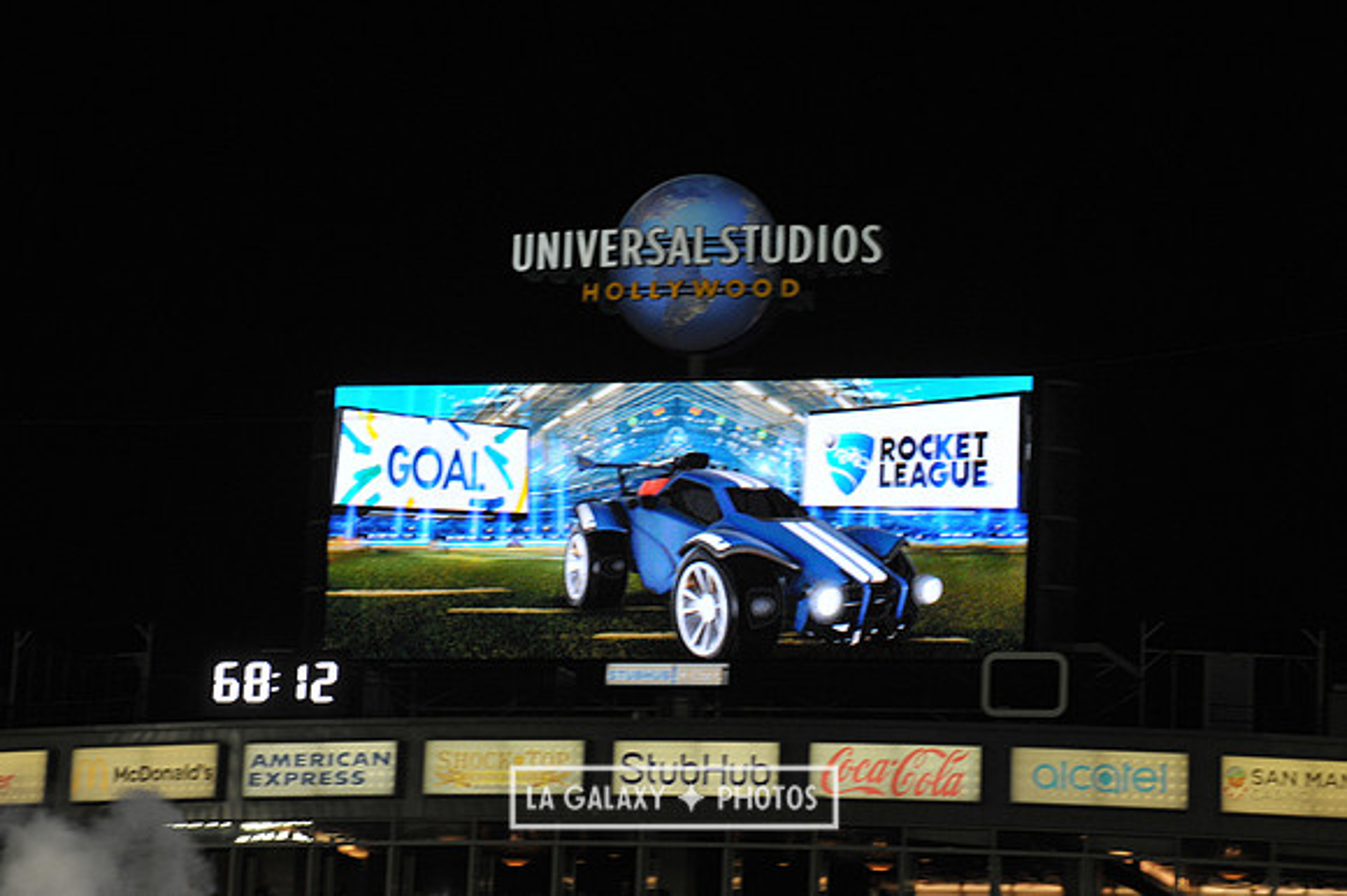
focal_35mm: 155
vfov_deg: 8.8
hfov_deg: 13.3
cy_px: 448
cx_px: 674
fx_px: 5796
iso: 1600
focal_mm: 155
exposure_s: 1/320
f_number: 9
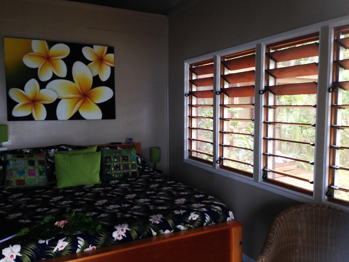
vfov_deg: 42.9
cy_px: 131
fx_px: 333
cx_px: 174
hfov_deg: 55.4
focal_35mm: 33
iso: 50
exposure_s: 1/27
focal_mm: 4.12
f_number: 2.4
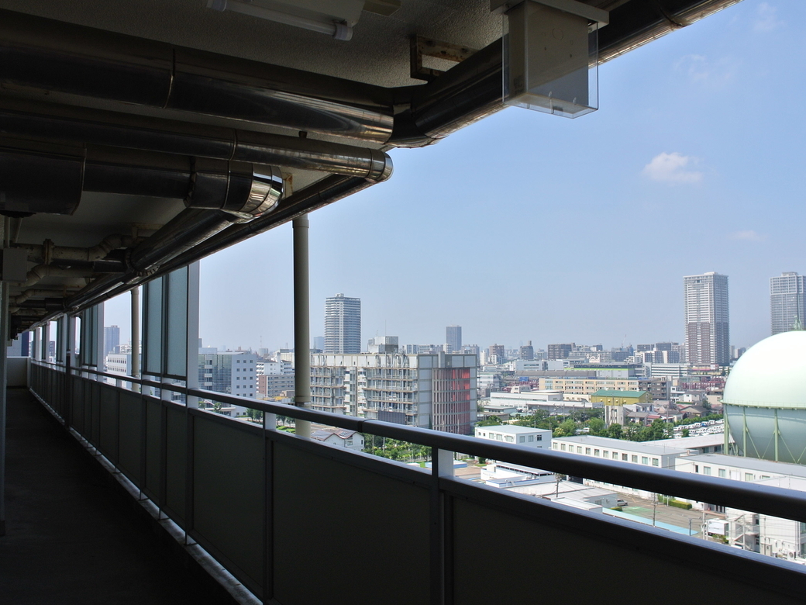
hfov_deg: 59.9
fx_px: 699
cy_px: 307
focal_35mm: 30
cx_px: 421
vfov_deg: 46.8
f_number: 4.5
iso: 100
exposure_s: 1/640
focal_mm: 10
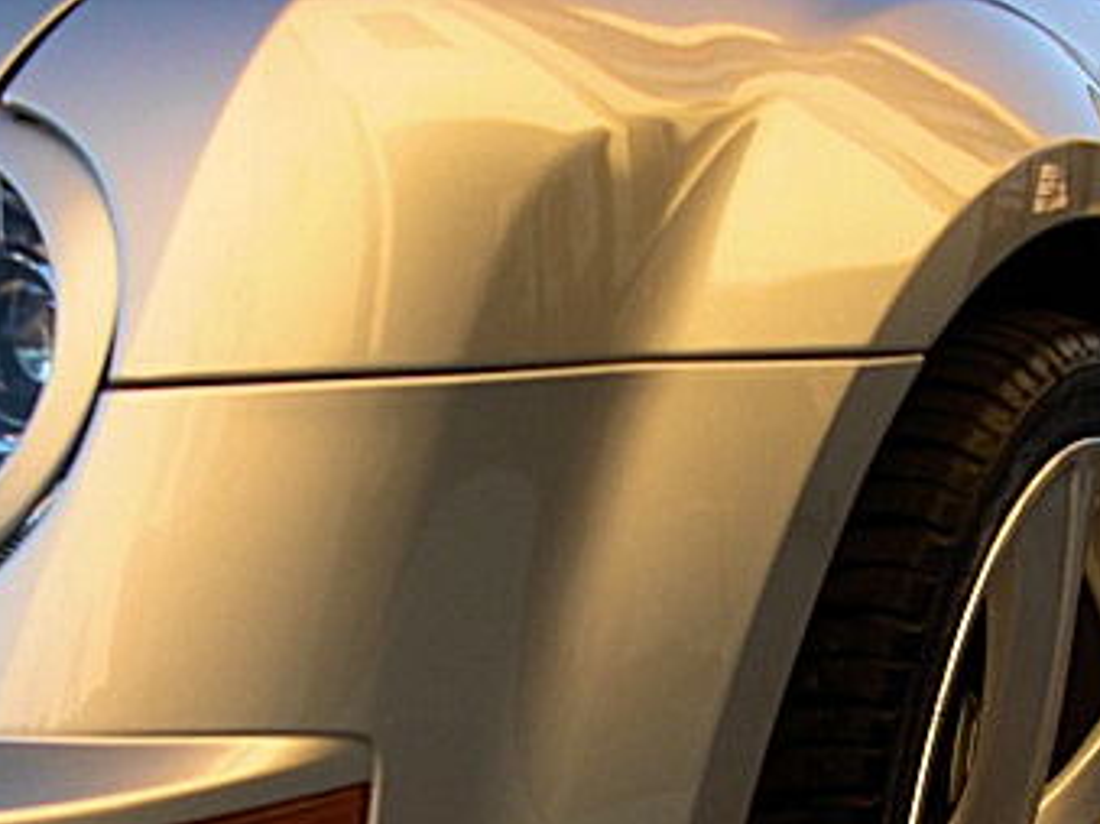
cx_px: 558
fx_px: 2160
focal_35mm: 68
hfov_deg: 28.6
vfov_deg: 21.0
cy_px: 775
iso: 50
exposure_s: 1/125
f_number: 2.8
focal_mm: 6.3
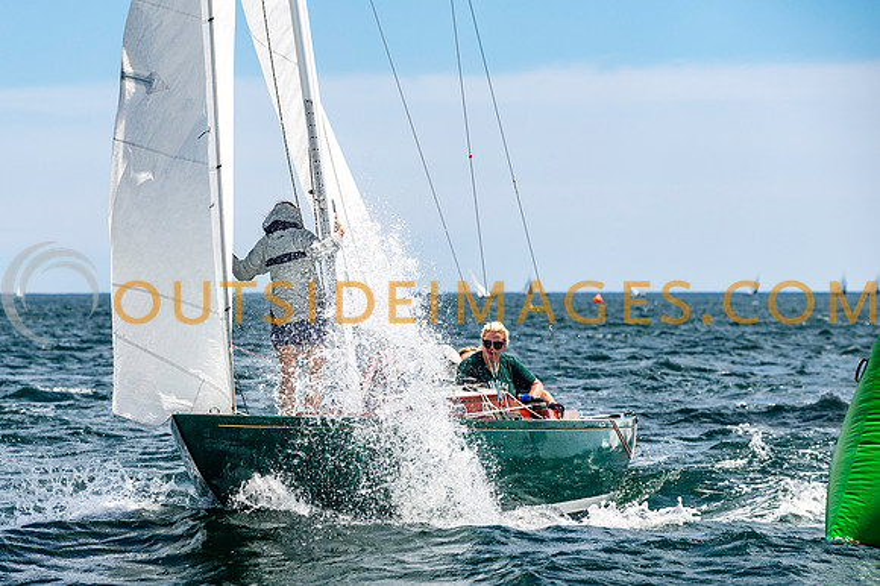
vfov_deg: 8.0
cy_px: 359
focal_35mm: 171
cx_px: 341
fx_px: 4185
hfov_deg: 12.0
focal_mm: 135
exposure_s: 1/2000
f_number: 5.6
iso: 320
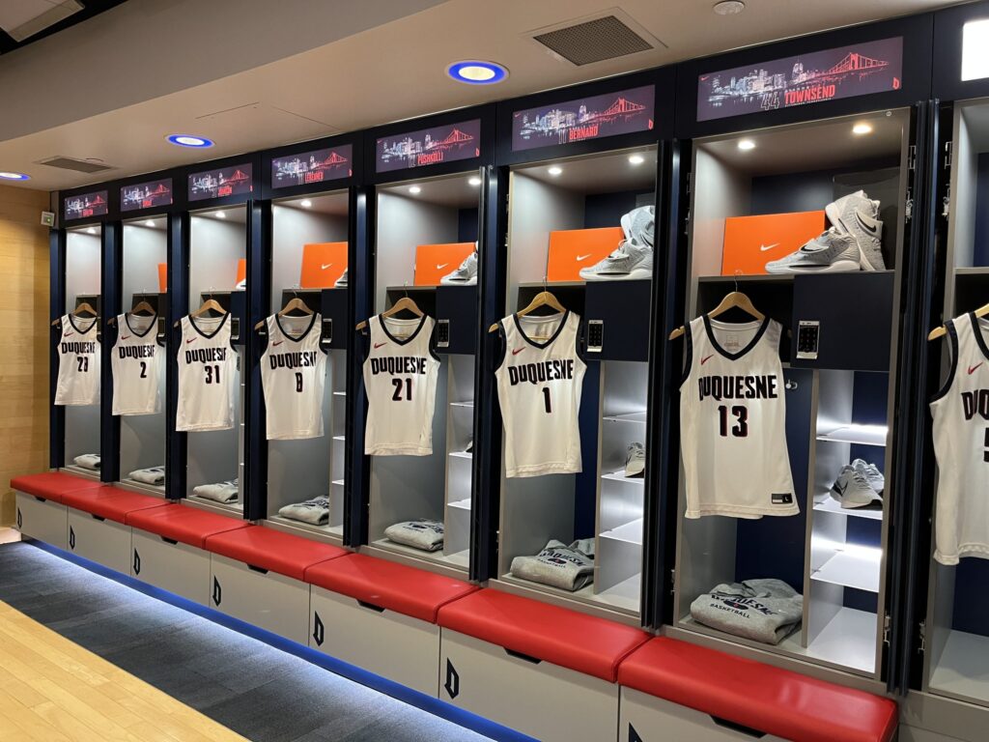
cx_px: 494
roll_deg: -2.0
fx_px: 743
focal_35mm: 26
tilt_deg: -3.1
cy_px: 371
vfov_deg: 53.1
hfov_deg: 67.3
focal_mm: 5.1
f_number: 1.6
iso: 160
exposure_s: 1/60
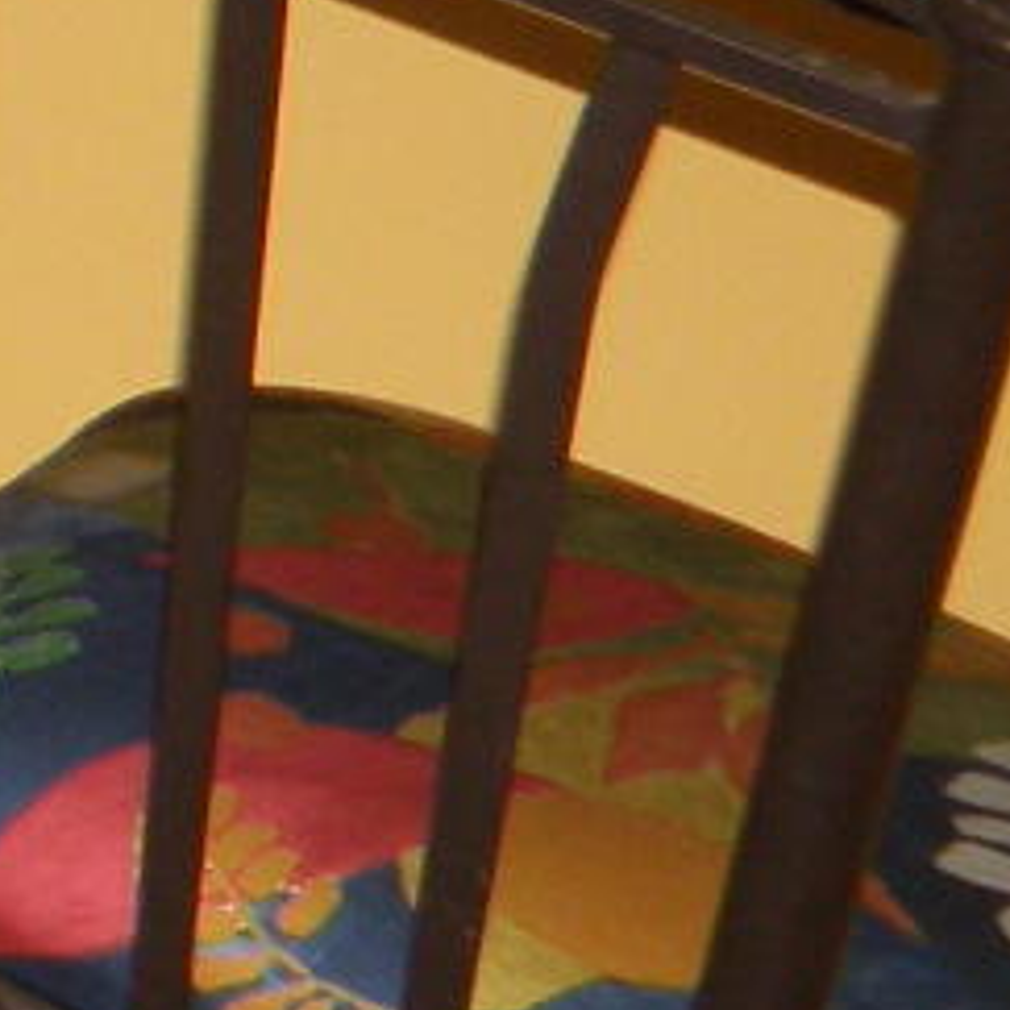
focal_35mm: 194
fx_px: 6404
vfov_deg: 8.6
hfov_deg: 7.2
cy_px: -860
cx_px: -2743
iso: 100
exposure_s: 1/1000
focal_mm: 4.6
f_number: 2.8
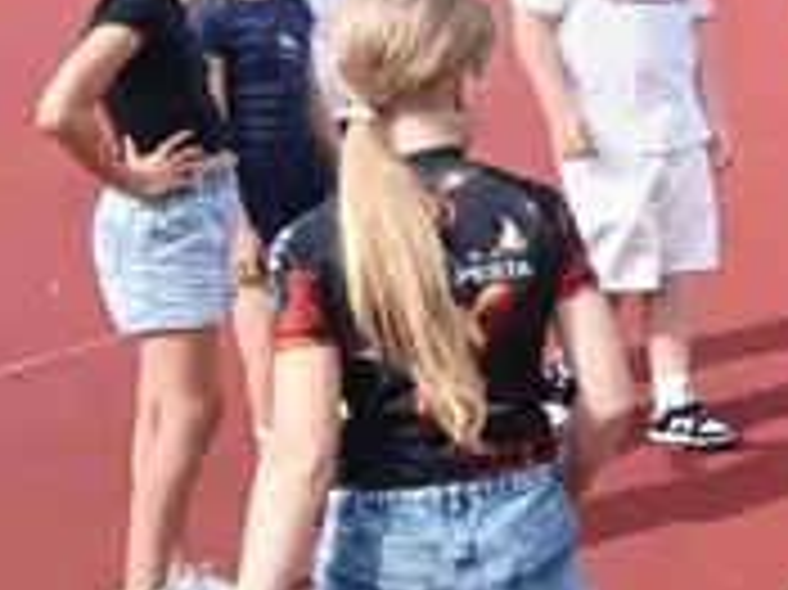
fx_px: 2025
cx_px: 1139
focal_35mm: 89
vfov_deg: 16.5
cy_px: 207
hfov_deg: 19.5
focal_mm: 3.98
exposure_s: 1/397
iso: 50
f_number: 1.8
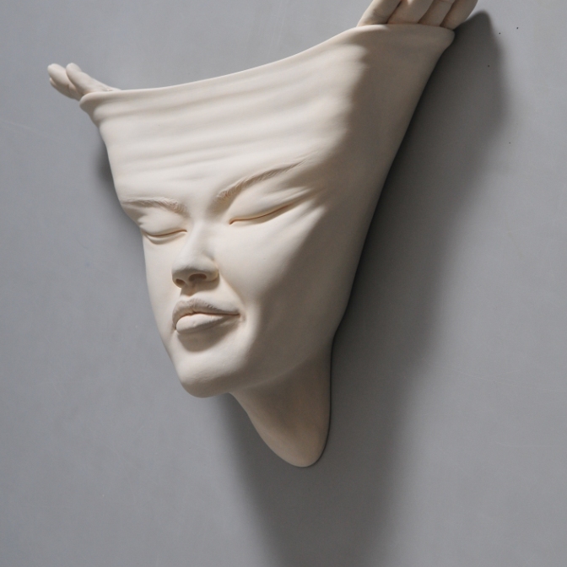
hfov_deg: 16.3
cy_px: 234
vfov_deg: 16.3
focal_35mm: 107
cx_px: 284
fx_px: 1976
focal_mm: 55
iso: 400
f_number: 7.1
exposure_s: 1/200
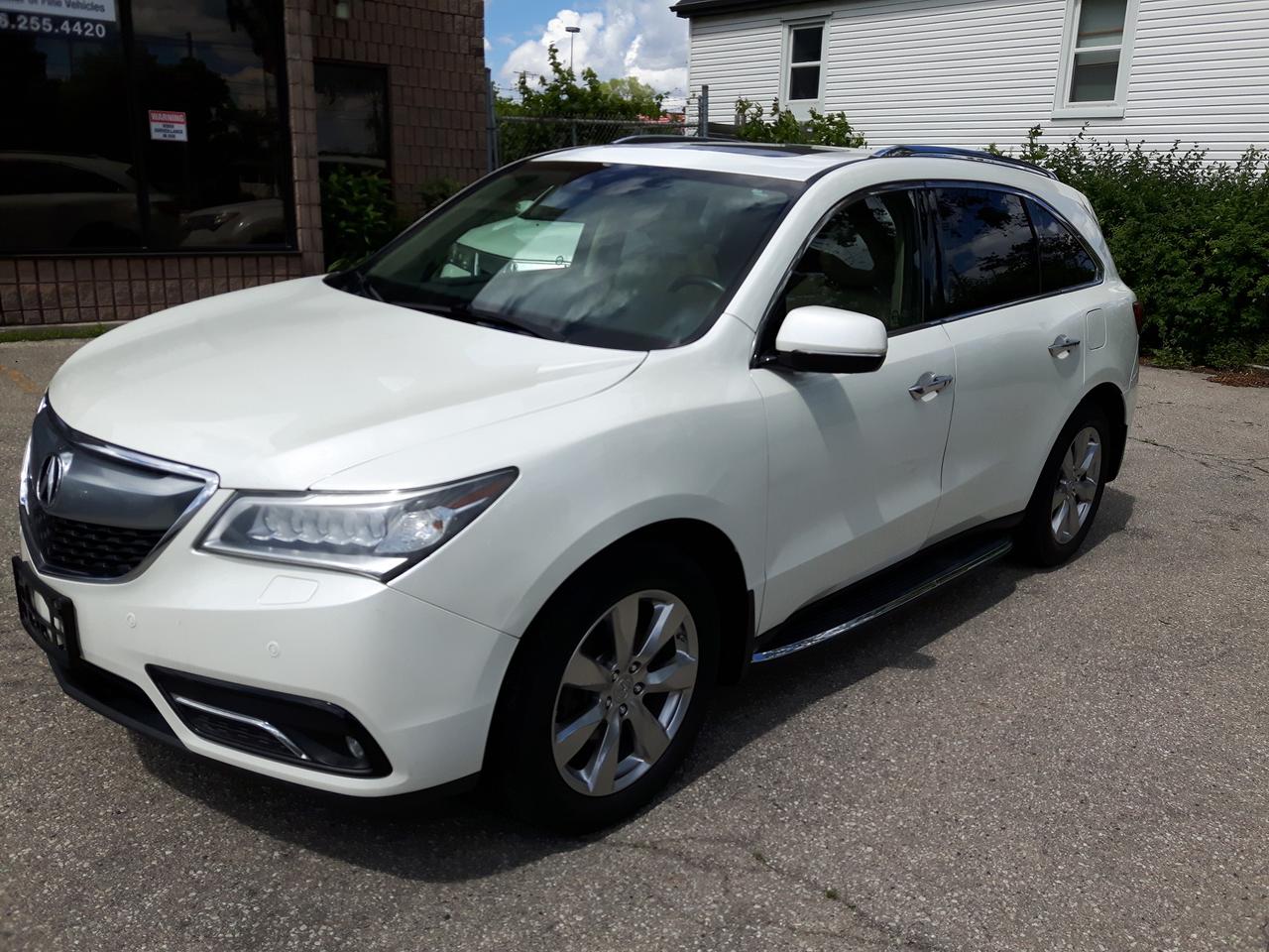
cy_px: 476
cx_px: 634
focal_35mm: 31
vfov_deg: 45.4
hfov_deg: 58.4
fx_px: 1136
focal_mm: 3.7
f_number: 1.9
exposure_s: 1/1799
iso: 40
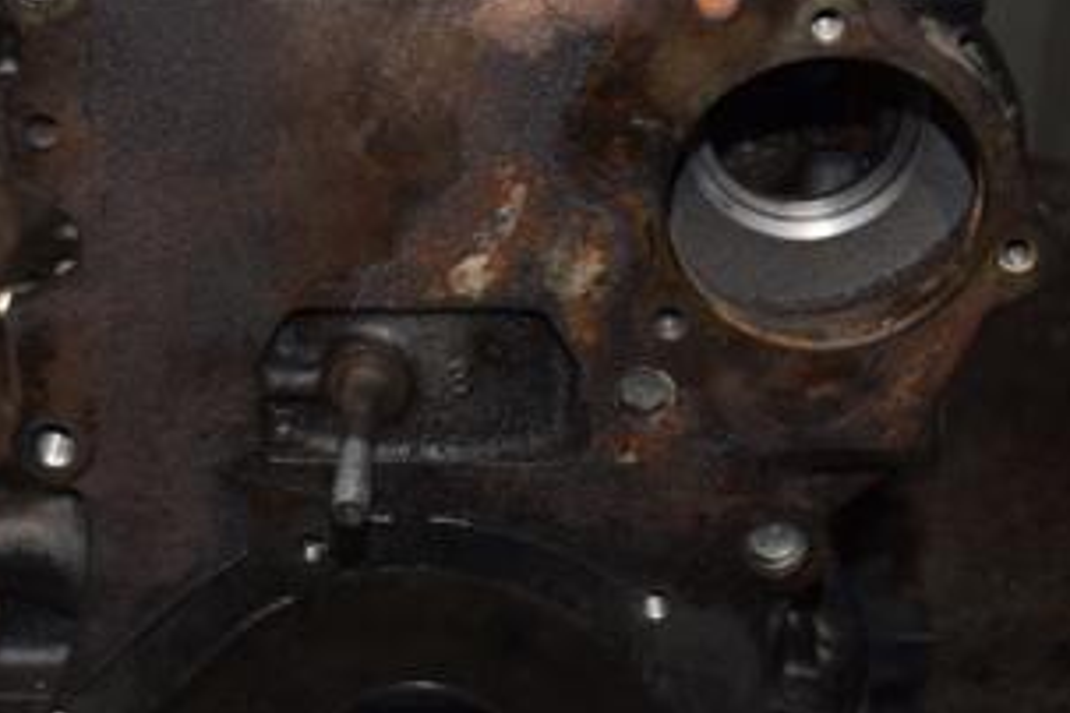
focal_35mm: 95
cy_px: 349
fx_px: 2823
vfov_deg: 14.4
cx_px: 290
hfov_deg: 21.3
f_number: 5
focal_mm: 32
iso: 800
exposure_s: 1/60
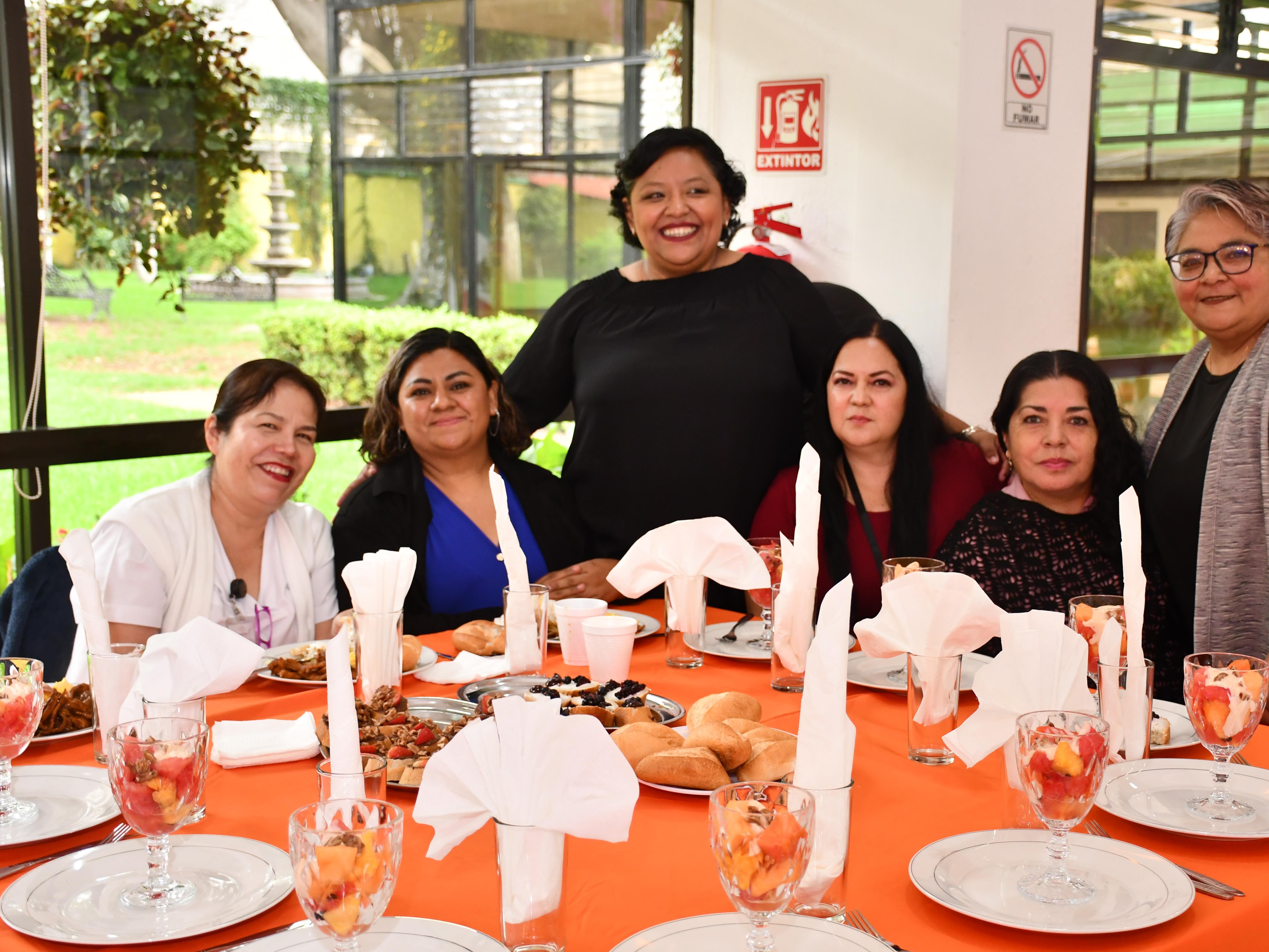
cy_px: 473
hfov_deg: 38.8
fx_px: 1796
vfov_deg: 29.7
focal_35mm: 49
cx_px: 718
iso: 1000
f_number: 4
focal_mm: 30
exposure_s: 1/60
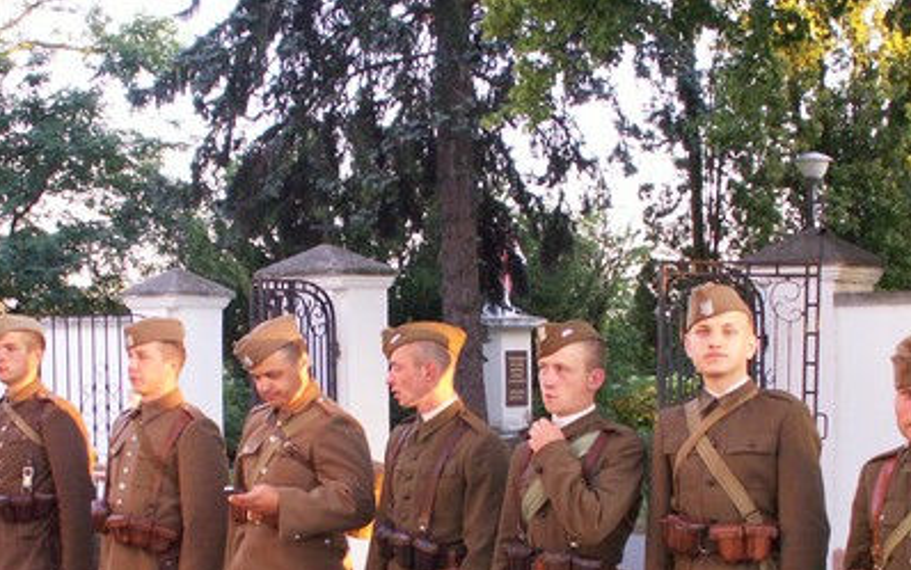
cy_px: 422
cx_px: 451
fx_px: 1738
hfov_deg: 29.4
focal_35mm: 70
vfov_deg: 18.5
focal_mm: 5.86
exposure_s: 1/40
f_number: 2.8
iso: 80
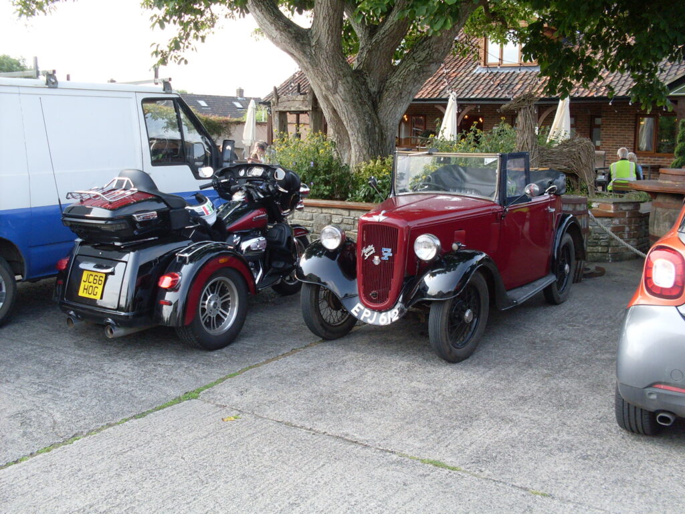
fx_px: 752
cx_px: 342
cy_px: 257
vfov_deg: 37.7
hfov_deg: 49.0
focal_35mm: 38
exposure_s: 1/350
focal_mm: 6.3
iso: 80
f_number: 2.8
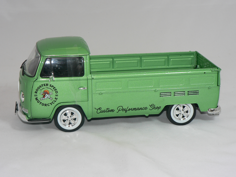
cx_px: 118
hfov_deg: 26.7
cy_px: 88
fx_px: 498
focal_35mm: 73
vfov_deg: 20.2
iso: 80
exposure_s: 1/60
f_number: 3.2
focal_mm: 12.2
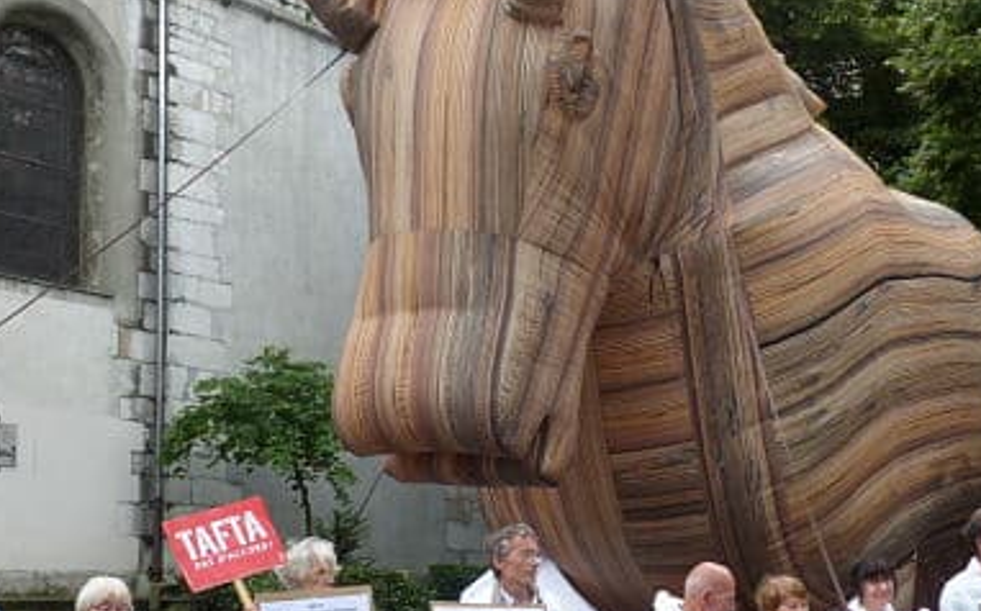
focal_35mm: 56
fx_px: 1496
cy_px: 490
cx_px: 490
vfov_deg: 22.8
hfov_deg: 36.3
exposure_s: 1/160
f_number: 4
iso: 100
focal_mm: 5.6
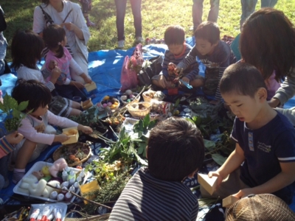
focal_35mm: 35
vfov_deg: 40.7
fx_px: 298
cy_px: 110
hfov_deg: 52.6
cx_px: 148
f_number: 2.4
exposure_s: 1/394
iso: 50
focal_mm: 4.28
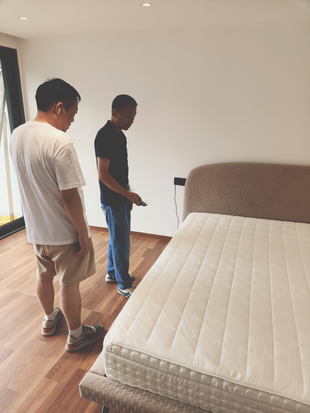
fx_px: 287
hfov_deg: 56.8
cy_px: 206
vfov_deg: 71.6
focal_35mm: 24
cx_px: 155
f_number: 2
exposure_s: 1/100
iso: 64
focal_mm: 5.75
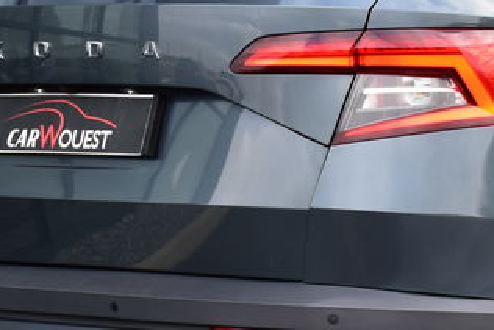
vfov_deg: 5.8
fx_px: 3253
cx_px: 289
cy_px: 151
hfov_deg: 8.7
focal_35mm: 237
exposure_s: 1/80
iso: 400
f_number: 8
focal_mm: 50
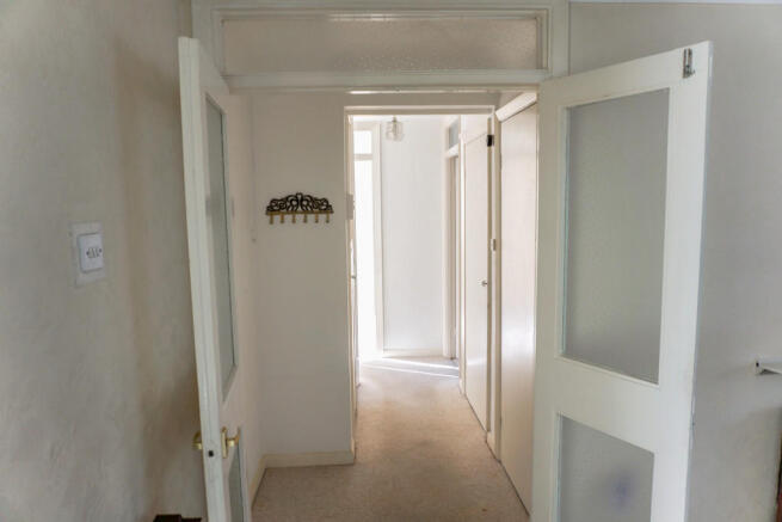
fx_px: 521
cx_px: 391
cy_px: 261
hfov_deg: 73.7
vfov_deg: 53.2
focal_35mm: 24
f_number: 4
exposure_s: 1/30
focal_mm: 16
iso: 160
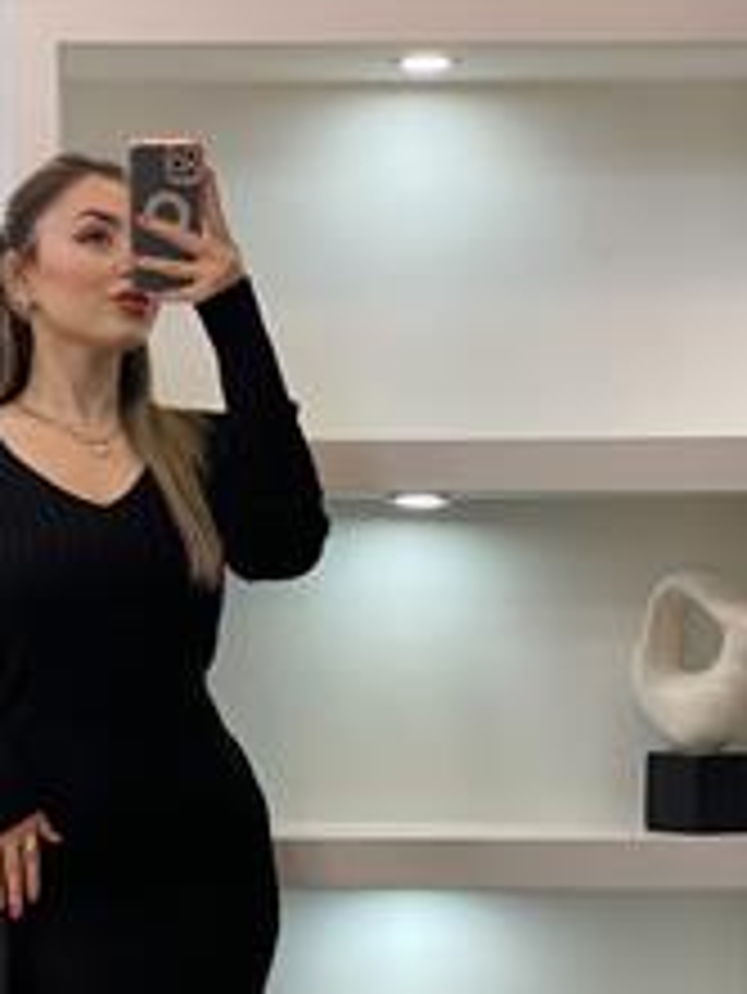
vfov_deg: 19.8
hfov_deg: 15.2
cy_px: 915
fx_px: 2788
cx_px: 158
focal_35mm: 97
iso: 80
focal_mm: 6
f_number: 2
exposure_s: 1/100
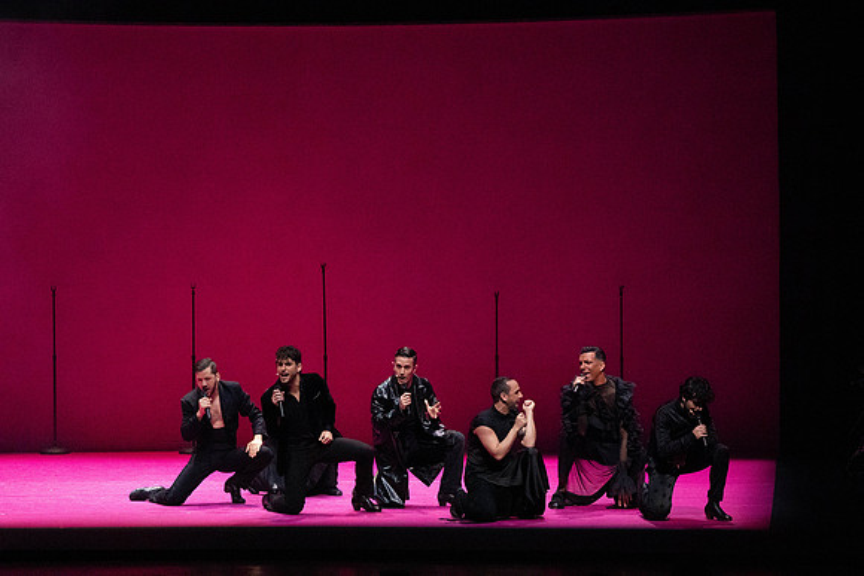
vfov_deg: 7.1
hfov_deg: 10.6
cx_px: 432
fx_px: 4657
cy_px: 288
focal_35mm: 194
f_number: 9
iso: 25600
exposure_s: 1/400
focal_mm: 194
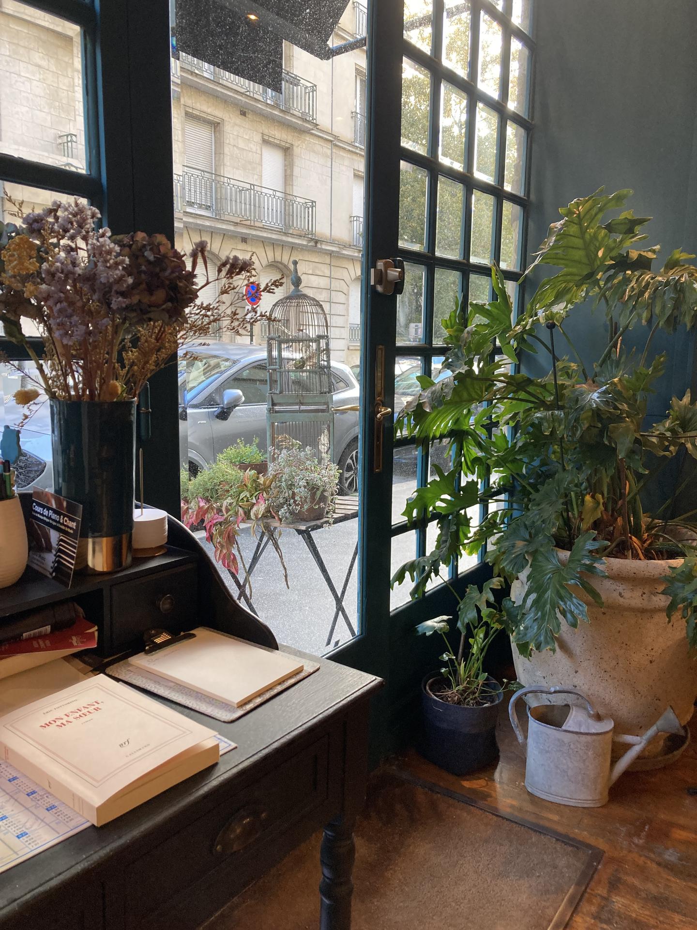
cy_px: 465
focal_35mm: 28
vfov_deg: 63.4
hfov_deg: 49.7
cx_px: 348
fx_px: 752
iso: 80
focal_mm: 3.99
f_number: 1.8
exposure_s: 1/50
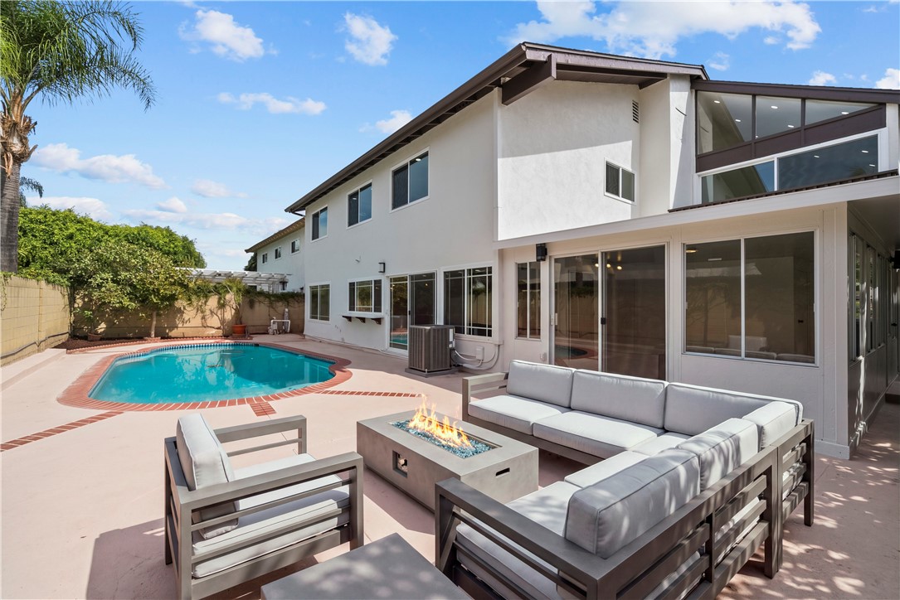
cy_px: 300
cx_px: 450
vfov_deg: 77.4
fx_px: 375
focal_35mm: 15
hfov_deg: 100.4
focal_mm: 15
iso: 250
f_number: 9
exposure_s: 1/500
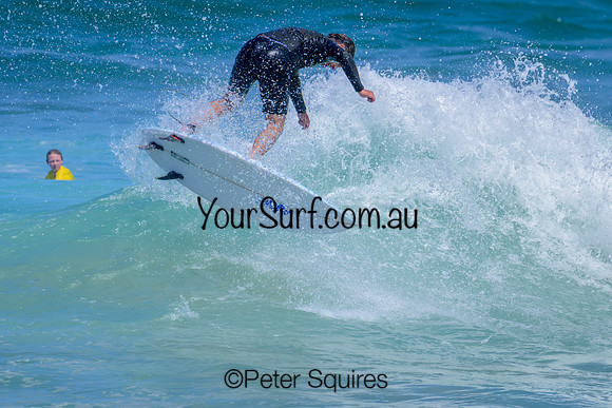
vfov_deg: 1.9
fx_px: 12487
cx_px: 321
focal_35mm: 734
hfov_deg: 2.8
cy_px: 255
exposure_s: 1/2000
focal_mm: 540
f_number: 11
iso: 640
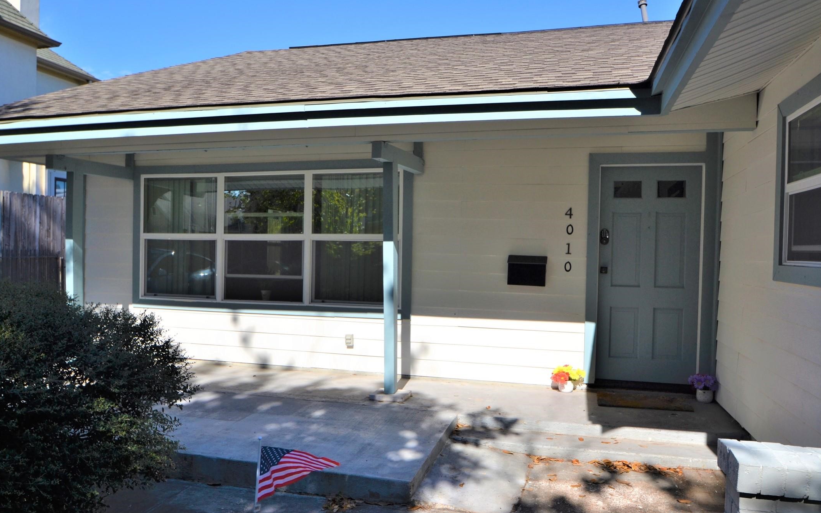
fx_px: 593
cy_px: 271
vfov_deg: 46.7
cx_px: 405
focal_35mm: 27
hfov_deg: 69.3
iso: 100
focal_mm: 17
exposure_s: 1/250
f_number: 8
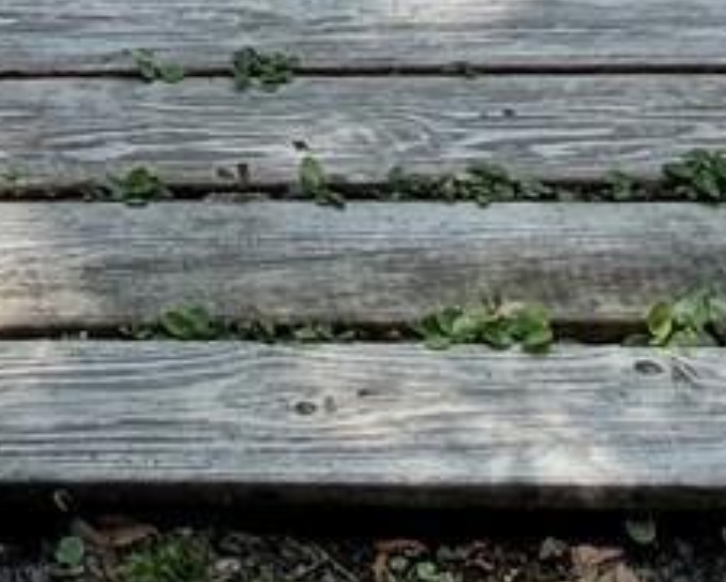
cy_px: -1109
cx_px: -22
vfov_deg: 8.3
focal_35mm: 159
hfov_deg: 12.0
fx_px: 3418
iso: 25
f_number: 1.9
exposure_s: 1/621
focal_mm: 2.69
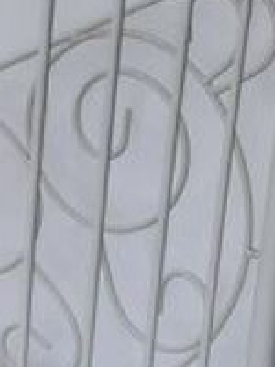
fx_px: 1832
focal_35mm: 173
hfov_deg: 7.8
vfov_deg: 11.4
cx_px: -447
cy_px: 329
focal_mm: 3.92
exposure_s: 1/111
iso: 40
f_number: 1.7
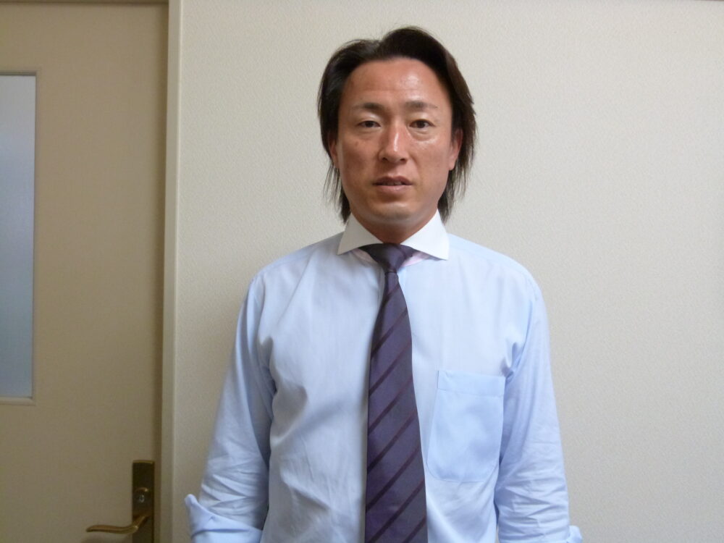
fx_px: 711
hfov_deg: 54.0
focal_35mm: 34
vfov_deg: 41.8
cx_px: 362
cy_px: 272
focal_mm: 6.1
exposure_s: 1/50
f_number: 3
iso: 400
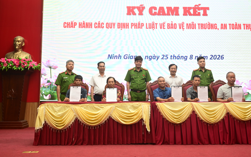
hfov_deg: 48.2
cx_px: 130
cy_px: 61
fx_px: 280
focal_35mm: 41
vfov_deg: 31.1
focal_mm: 35
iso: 800
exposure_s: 1/125
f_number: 4
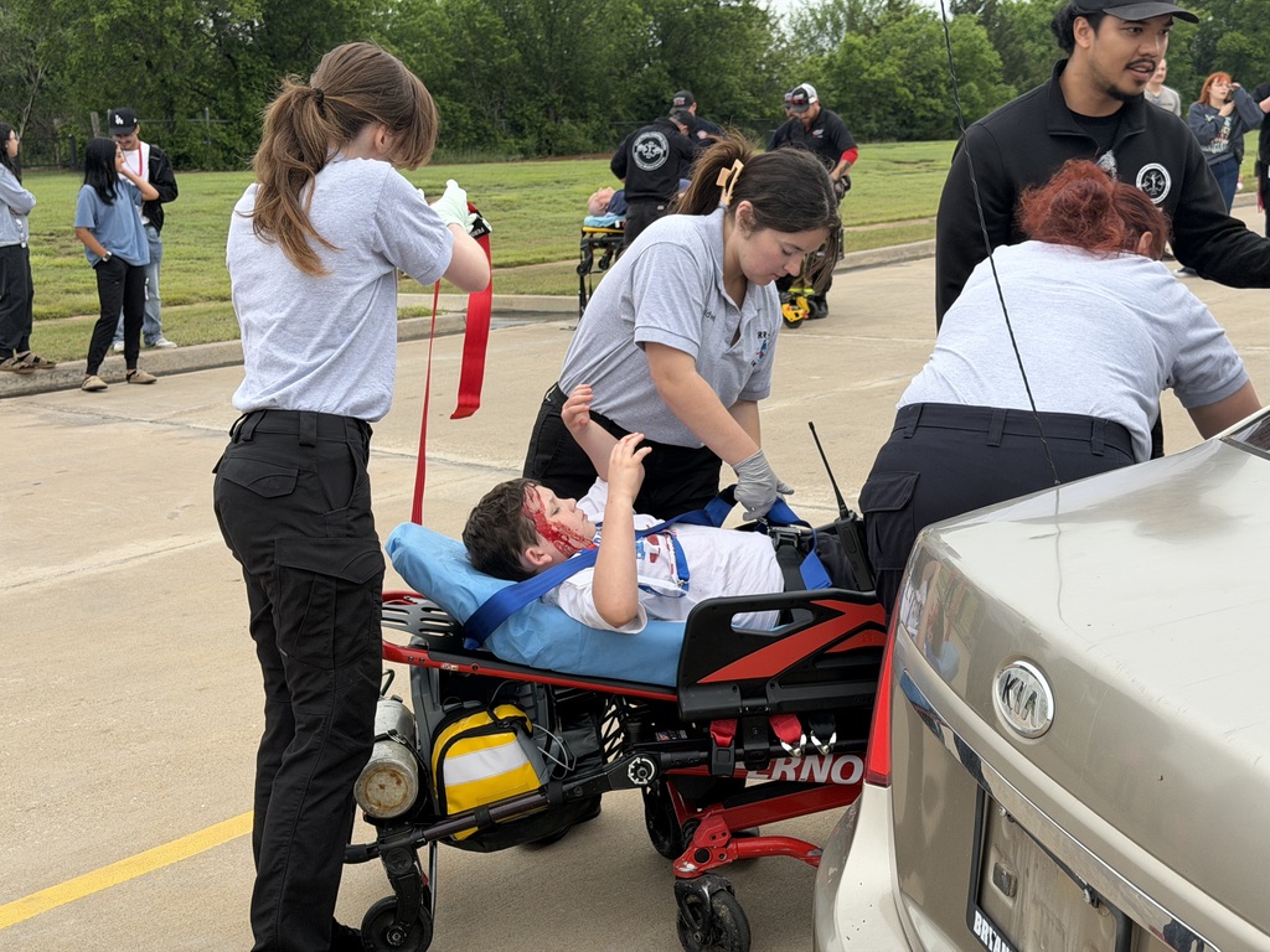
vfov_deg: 30.3
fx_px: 1761
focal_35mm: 48
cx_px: 635
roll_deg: +1.3
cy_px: 476
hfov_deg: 39.7
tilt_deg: -11.5
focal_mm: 6.76
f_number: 1.78
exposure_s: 1/1203
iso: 80
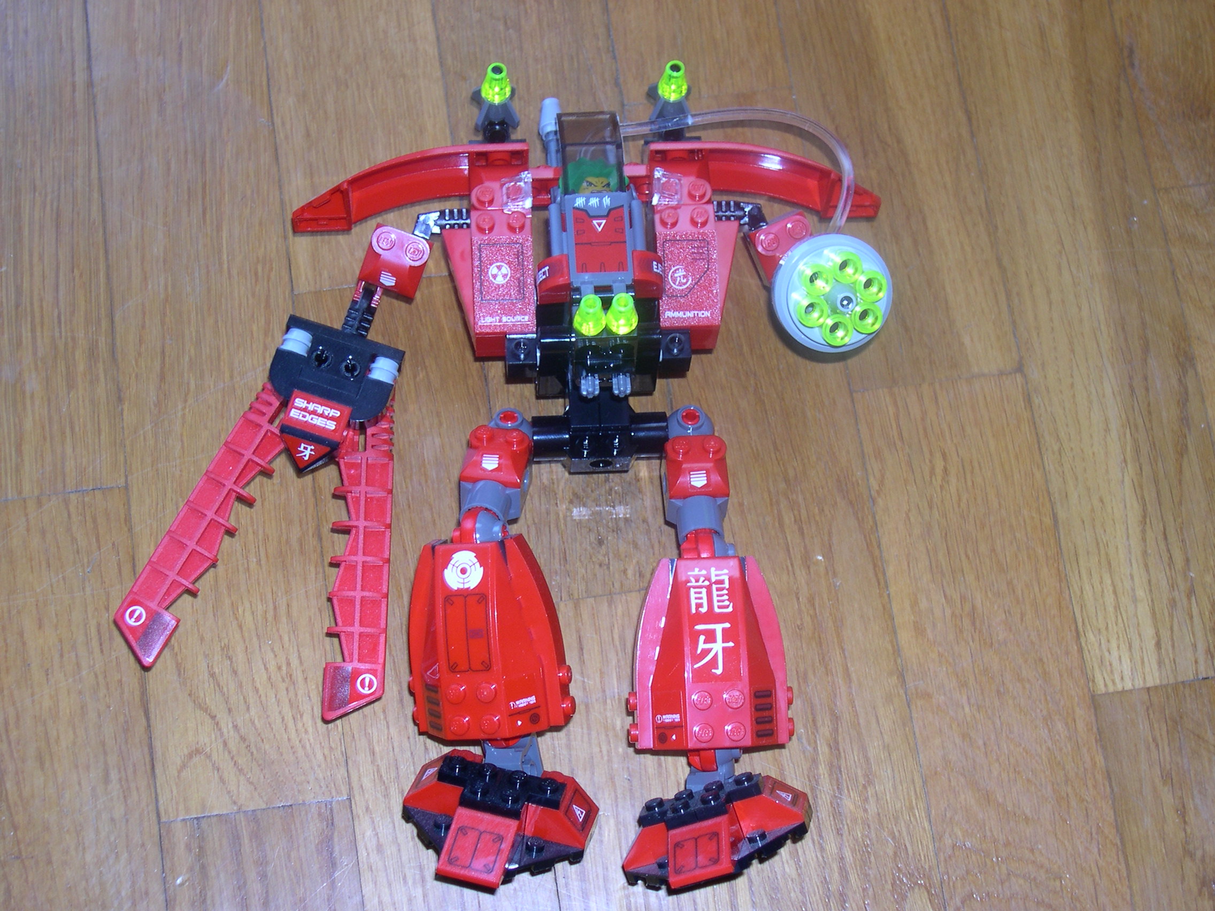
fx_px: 2176
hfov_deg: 31.2
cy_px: 456
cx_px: 608
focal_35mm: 62
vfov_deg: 23.7
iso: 100
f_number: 3.5
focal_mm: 13.2
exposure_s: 1/60
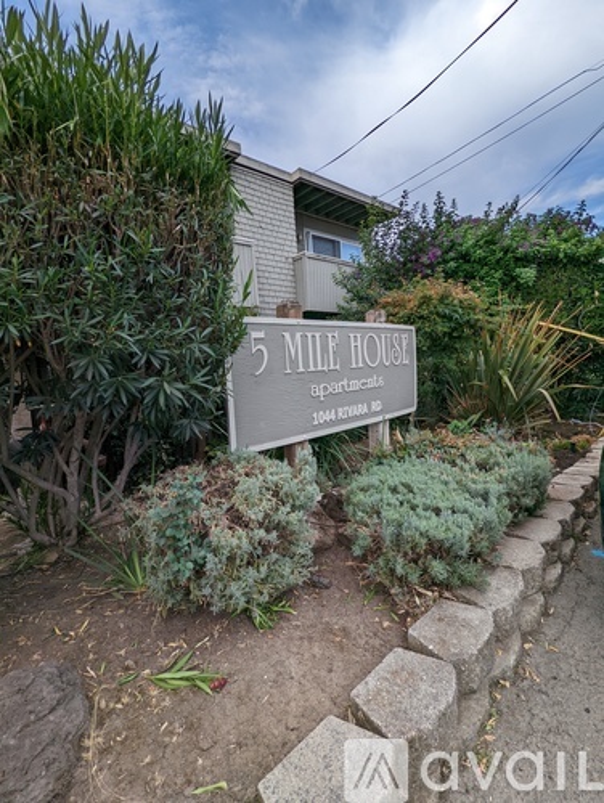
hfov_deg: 78.2
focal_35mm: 16
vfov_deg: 94.4
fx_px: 372
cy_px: 402
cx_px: 302
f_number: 2.2
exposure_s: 1/929
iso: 49
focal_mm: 2.35
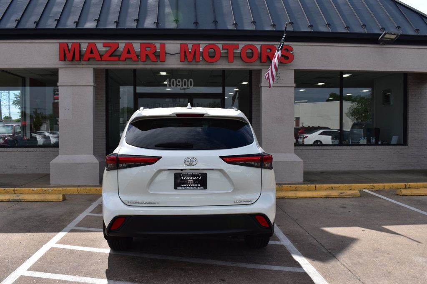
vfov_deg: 39.9
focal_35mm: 33
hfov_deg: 57.2
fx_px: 391
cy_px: 142
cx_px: 214
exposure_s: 1/500
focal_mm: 22
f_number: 11
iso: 250
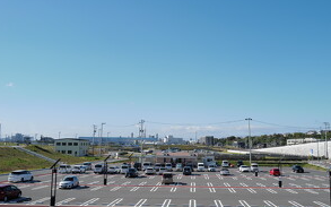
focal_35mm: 39
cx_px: 180
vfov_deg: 32.8
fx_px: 352
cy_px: 101
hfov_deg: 50.3
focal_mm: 28
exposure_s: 1/640
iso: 100
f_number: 5
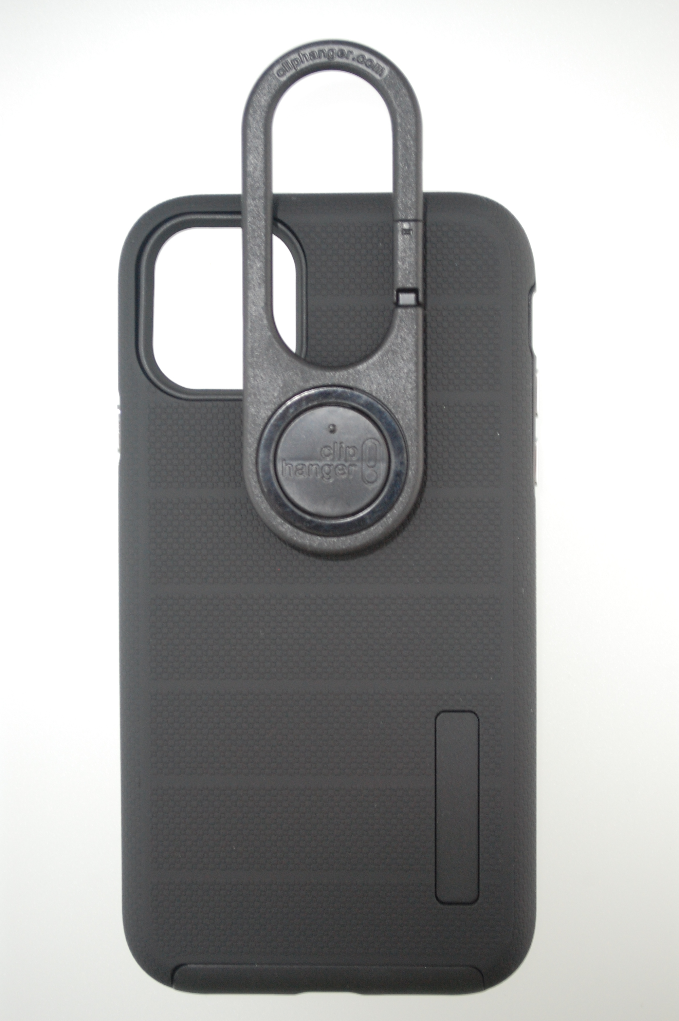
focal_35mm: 63
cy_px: 510
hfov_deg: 21.5
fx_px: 1786
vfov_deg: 31.9
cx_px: 340
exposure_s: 1/25
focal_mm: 42
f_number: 5.3
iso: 800
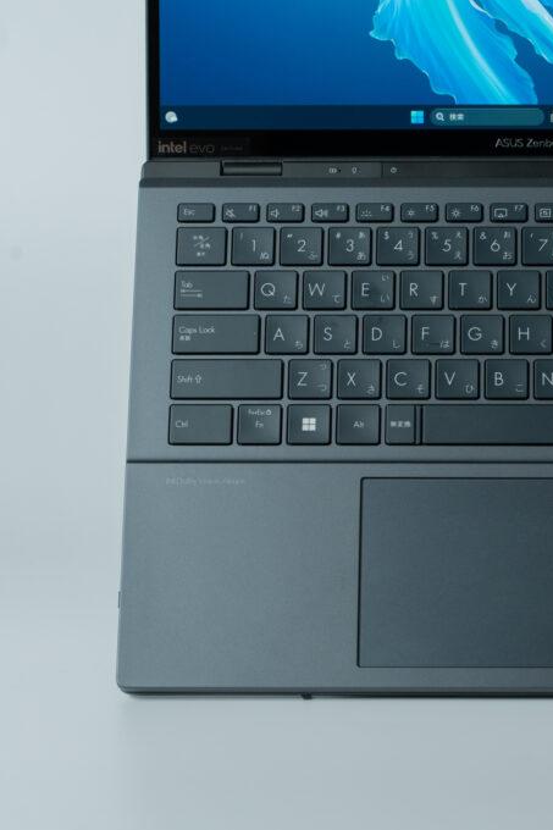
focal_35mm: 125
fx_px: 2881
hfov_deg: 10.9
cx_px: 527
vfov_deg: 16.4
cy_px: 416
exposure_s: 1/50
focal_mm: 83
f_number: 8
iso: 640
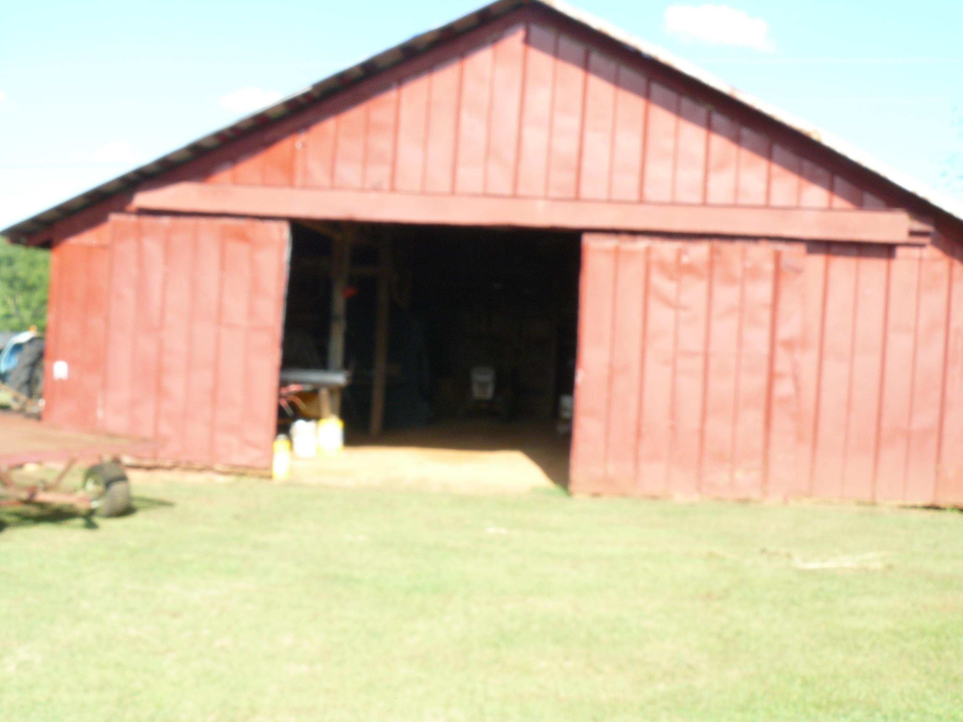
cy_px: 361
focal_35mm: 36
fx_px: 1002
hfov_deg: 51.4
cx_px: 482
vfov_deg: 39.7
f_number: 8
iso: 100
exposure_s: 1/50
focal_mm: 6
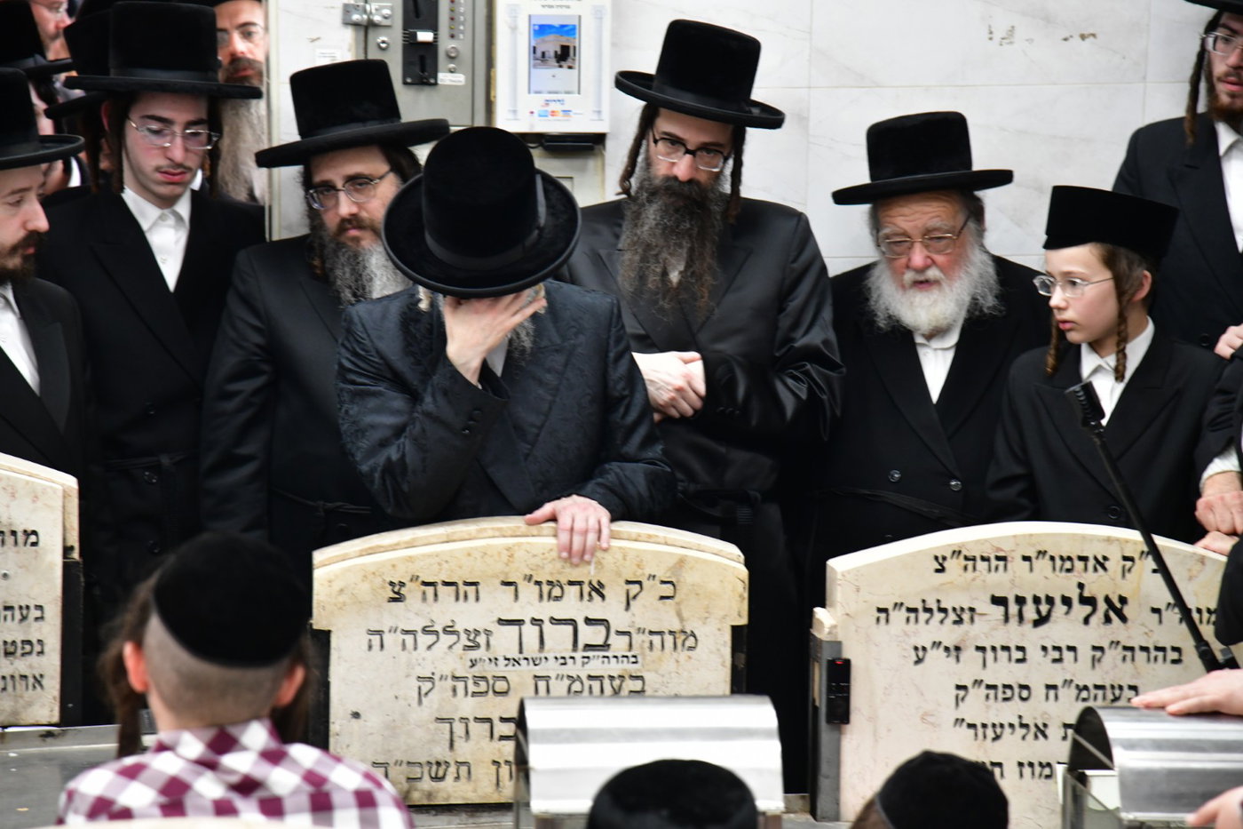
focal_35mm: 120
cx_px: 622
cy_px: 414
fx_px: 4143
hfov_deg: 17.1
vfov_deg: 11.4
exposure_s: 1/100
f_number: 5.6
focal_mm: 120
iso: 2000
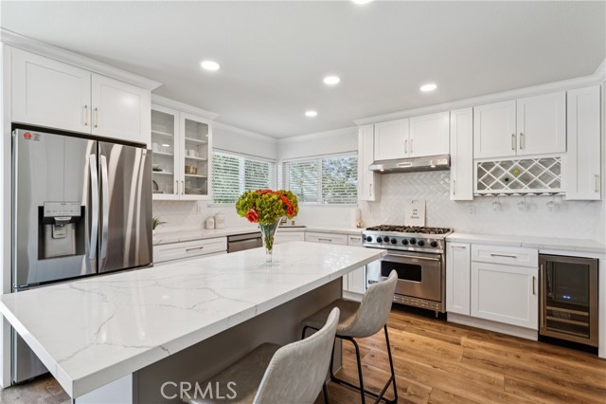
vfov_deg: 71.7
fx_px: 279
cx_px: 303
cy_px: 202
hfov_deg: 94.7
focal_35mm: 17
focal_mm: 16.6
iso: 100
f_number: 13
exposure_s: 1/3.33
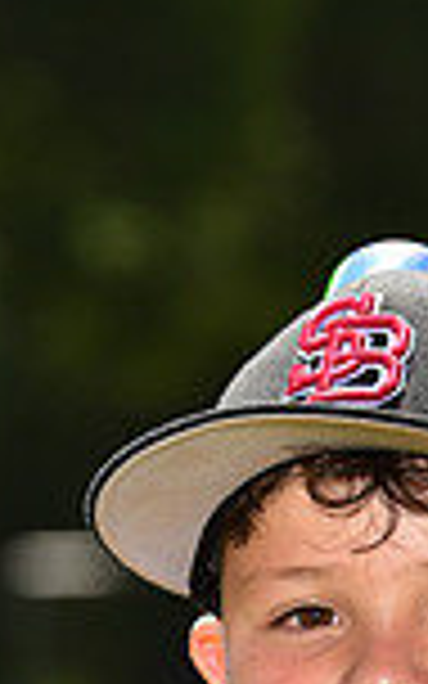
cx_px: 417
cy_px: 1035
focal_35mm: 585
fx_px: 10918
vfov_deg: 3.6
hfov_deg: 2.2
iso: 100
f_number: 5.6
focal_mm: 150
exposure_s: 1/250
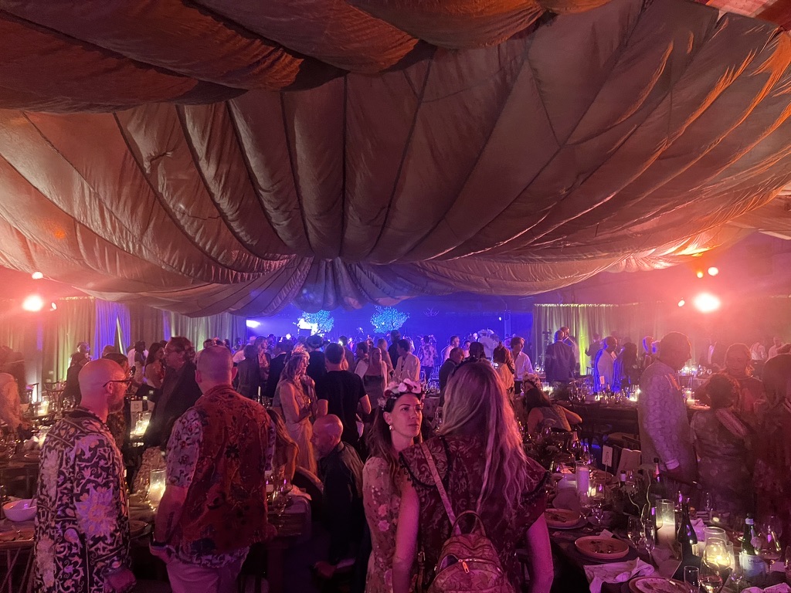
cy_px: 296
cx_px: 396
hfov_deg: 67.3
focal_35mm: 26
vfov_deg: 53.1
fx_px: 594
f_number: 1.5
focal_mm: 5.7
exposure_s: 1/30
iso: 800
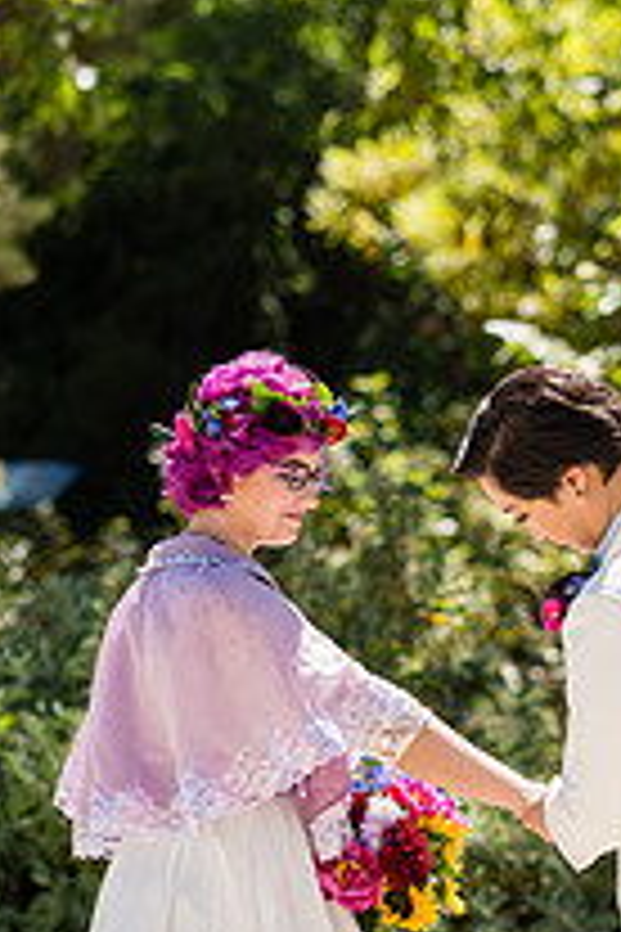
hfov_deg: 7.4
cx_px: 436
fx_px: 4787
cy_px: 711
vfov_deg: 11.1
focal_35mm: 185
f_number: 2.8
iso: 100
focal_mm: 85
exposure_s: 1/800
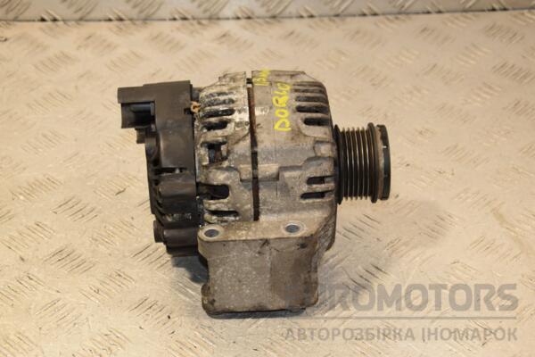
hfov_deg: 23.4
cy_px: 178
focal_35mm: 87
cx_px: 268
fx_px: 1293
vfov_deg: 15.7
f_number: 7.1
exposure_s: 1/200
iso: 800
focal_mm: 58
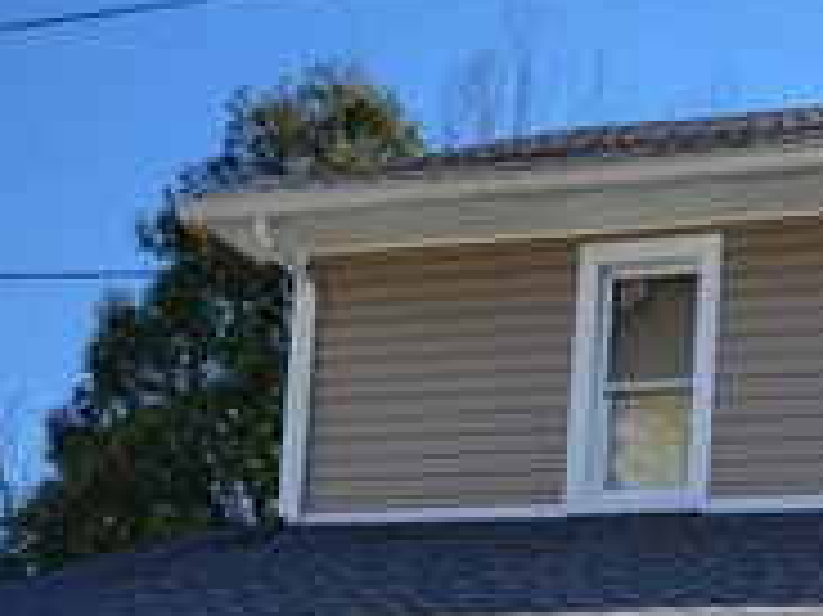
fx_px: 1687
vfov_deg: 19.0
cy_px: 821
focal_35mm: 71
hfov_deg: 25.5
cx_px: 899
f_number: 1.8
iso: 40
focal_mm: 5.4
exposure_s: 1/1126
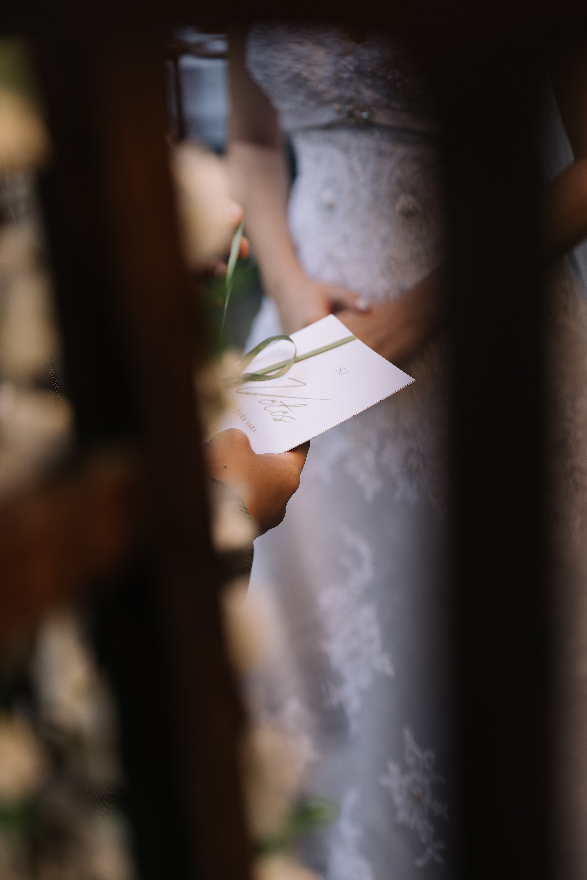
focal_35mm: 71
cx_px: 294
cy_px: 440
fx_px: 1736
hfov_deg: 19.2
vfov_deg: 28.5
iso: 500
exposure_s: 1/200
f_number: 2.8
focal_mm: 68
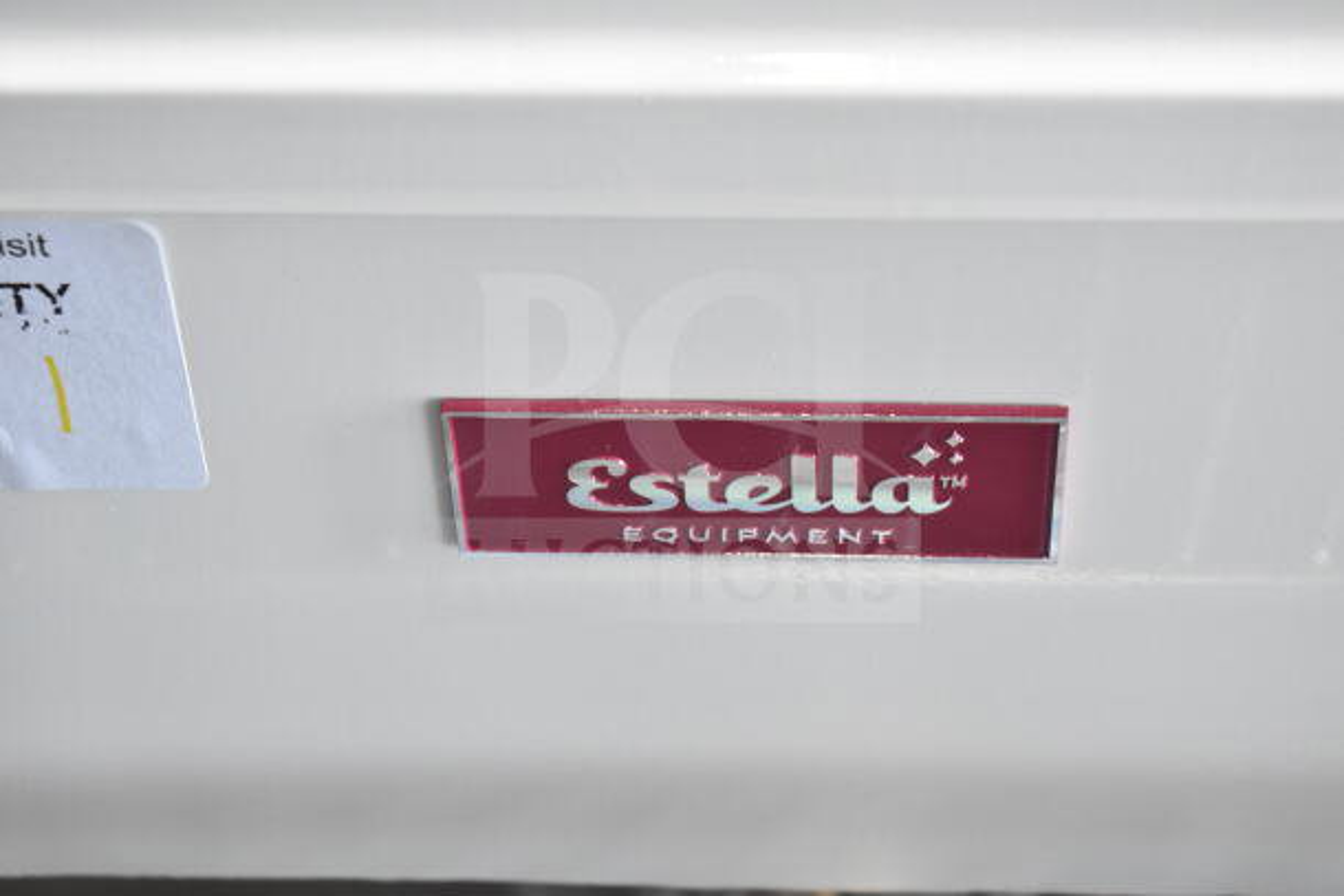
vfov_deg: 16.6
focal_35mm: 82
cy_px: 448
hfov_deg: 24.6
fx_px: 3081
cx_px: 672
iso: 2500
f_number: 5.6
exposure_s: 1/100
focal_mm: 55
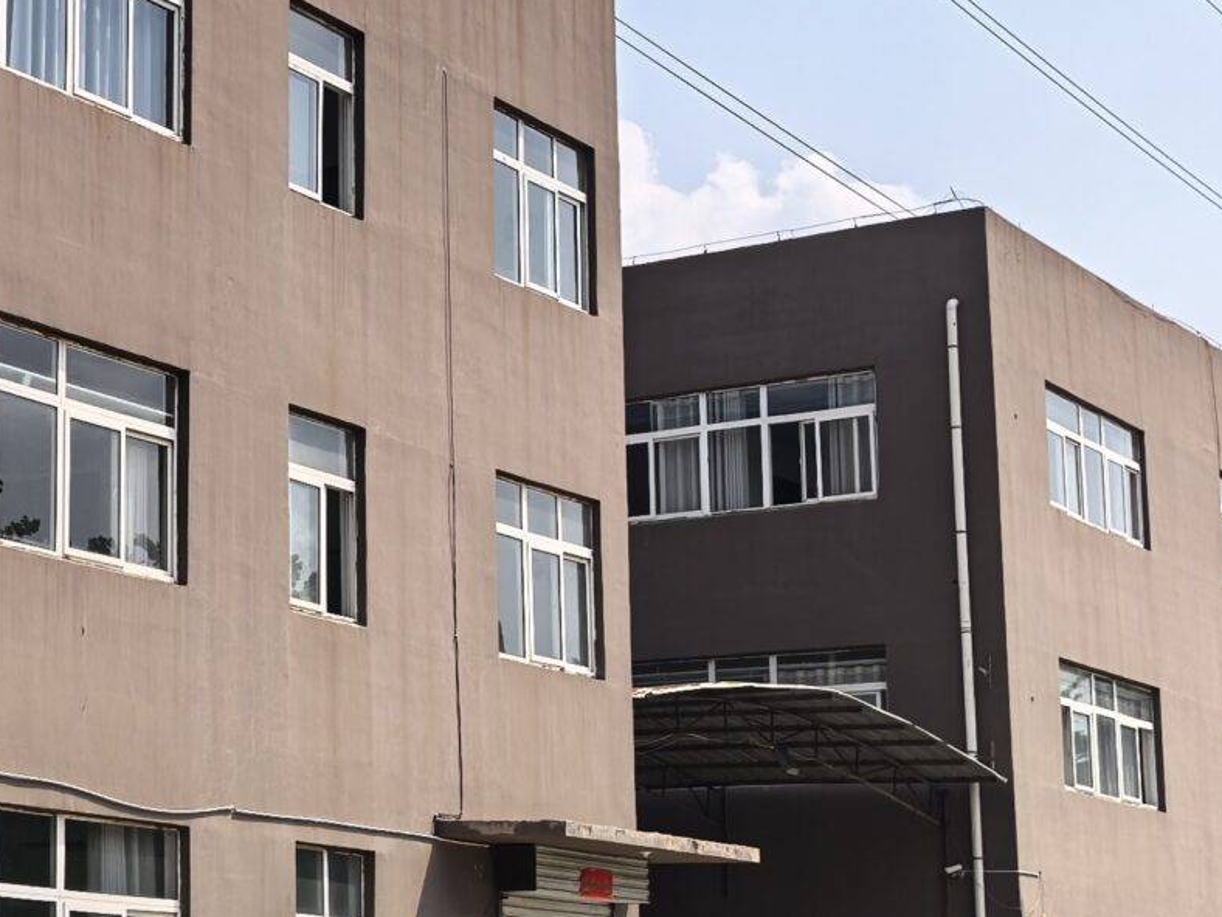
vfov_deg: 18.9
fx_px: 2754
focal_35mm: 78
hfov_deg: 23.1
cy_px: 490
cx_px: -220
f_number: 2
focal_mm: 8.5
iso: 50
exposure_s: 1/7092
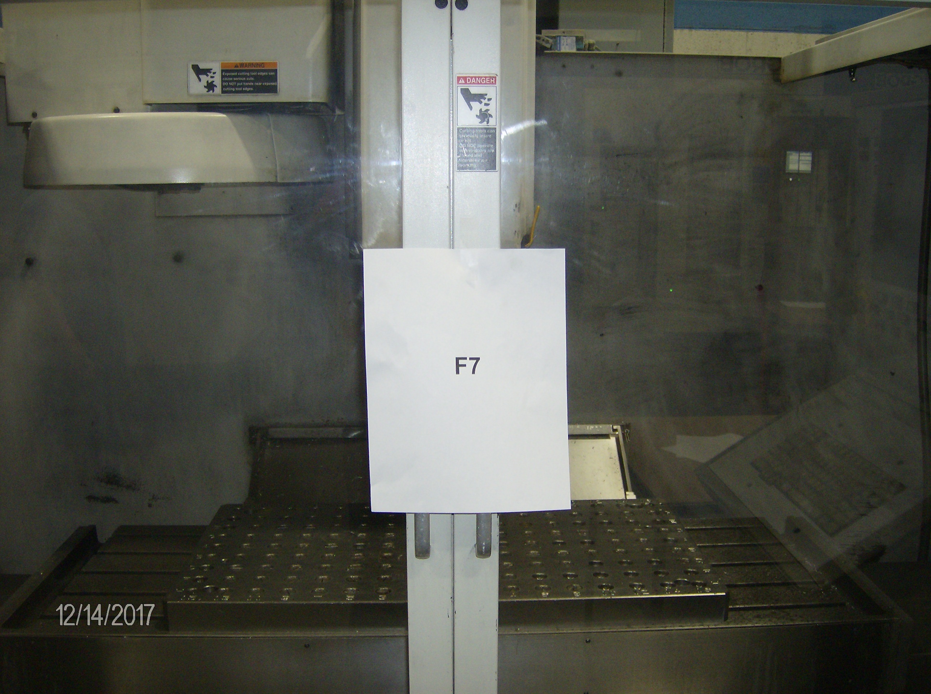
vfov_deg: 39.5
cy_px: 347
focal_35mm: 36
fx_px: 966
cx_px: 466
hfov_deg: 51.5
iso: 200
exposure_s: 1/60
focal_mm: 6
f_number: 2.8
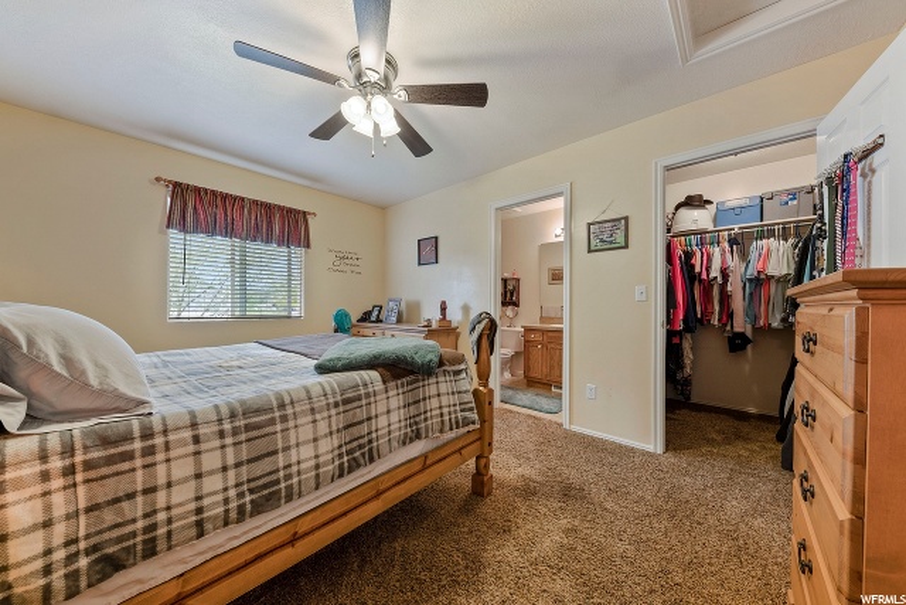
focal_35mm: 12
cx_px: 453
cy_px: 302
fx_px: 302
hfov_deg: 112.6
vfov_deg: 90.0
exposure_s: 1/1.25
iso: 100
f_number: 8
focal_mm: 12
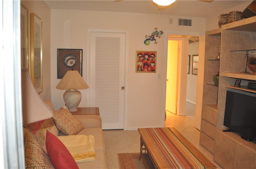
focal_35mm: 30
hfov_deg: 62.0
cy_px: 84
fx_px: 213
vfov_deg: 43.5
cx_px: 128
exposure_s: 1/60
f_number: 3.5
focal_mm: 20
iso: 800
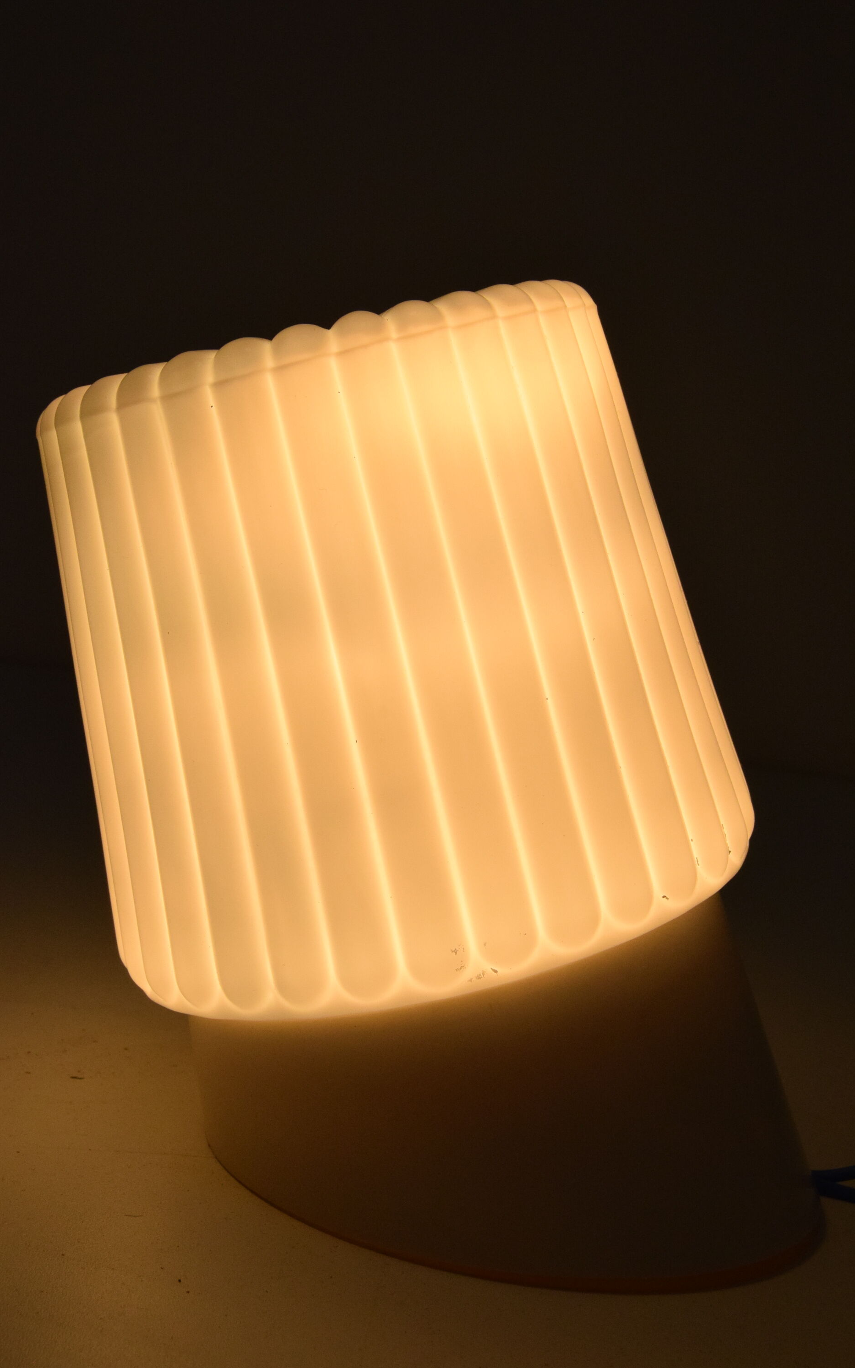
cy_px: 685
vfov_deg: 42.2
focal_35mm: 48
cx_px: 420
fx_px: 1771
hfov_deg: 27.1
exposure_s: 1/800
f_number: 14
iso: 1600
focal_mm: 31
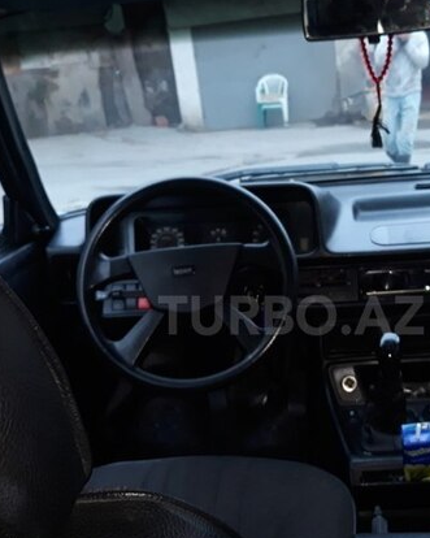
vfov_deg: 43.7
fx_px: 668
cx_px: 291
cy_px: 315
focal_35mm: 42
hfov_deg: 35.3
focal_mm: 3.71
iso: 125
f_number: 1.7
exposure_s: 1/50
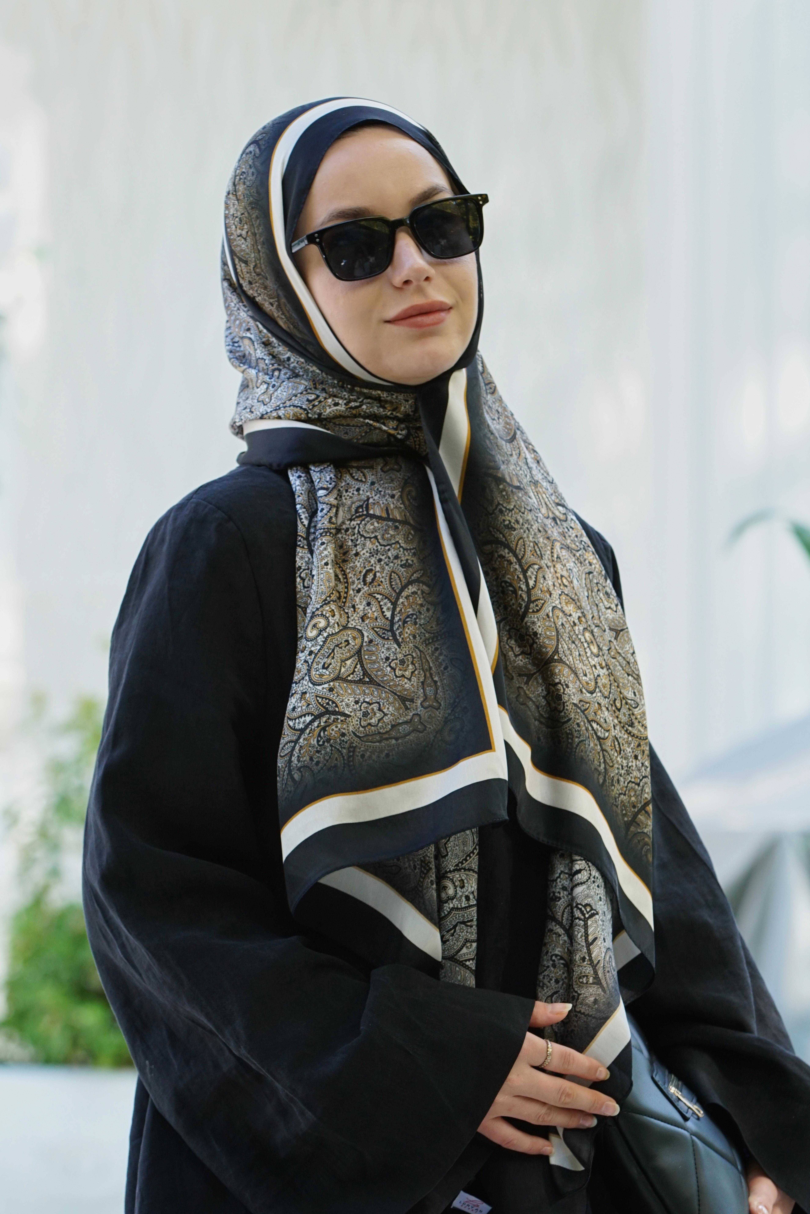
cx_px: 405
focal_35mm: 125
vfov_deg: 16.4
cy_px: 607
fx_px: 4217
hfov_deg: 11.0
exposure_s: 1/125
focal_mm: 125
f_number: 5.6
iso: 500
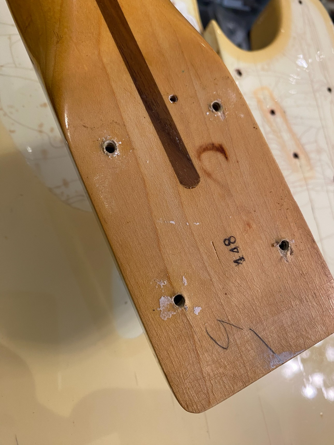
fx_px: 322
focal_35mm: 25
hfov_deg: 54.9
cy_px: 222
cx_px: 167
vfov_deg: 69.4
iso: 125
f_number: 1.8
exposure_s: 1/64
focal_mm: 4.25
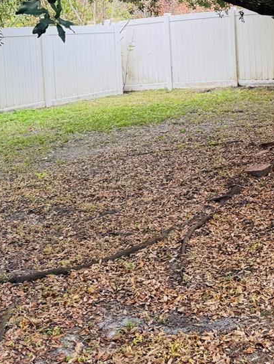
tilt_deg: -2.4
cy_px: 50
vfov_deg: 34.5
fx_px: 559
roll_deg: +3.7
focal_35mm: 53
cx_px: 294
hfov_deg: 25.7
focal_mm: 6.76
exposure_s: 1/234
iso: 64
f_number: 1.78
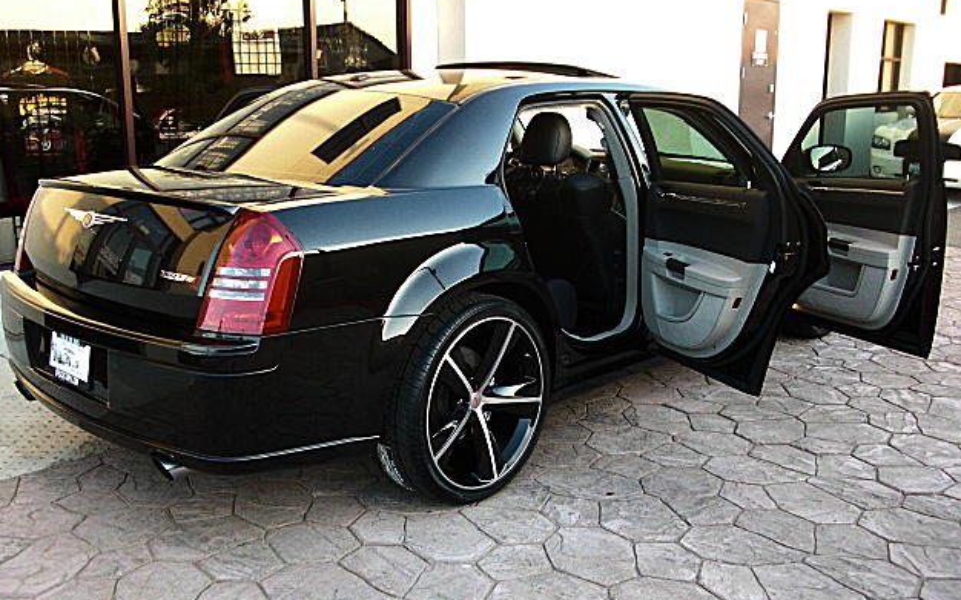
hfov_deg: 50.4
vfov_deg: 32.7
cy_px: 350
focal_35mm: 39
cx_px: 479
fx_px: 1021
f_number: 2.8
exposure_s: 1/60
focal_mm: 6.3
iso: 200
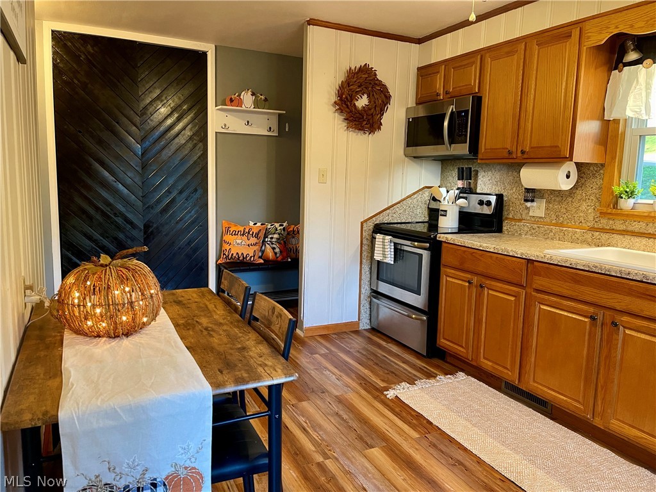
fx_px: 474
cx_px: 328
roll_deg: -2.0
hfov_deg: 69.4
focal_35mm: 25
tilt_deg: -8.2
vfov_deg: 54.9
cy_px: 246
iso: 400
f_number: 1.6
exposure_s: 1/60
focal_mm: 5.1
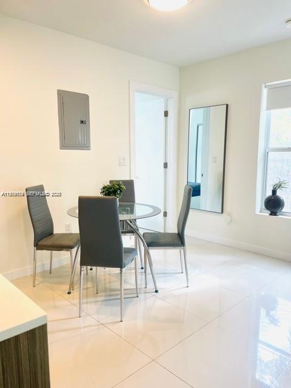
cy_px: 194
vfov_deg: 67.3
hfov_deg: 53.1
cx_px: 146
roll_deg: +0.5
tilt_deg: -6.8
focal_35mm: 26
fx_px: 291
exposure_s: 1/120
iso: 64
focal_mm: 4.2
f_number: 1.6
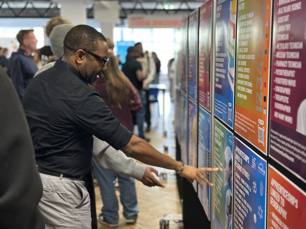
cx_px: 153
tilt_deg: -4.6
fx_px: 424
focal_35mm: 48
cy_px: 114
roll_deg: +1.5
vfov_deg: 30.3
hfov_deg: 39.7
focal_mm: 6.86
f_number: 1.78
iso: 320
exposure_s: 1/50
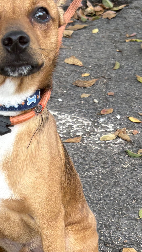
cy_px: 156
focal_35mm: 48
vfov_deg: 42.6
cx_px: 16
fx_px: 321
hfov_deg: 24.3
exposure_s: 1/235
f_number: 1.6
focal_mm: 5.96
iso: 40
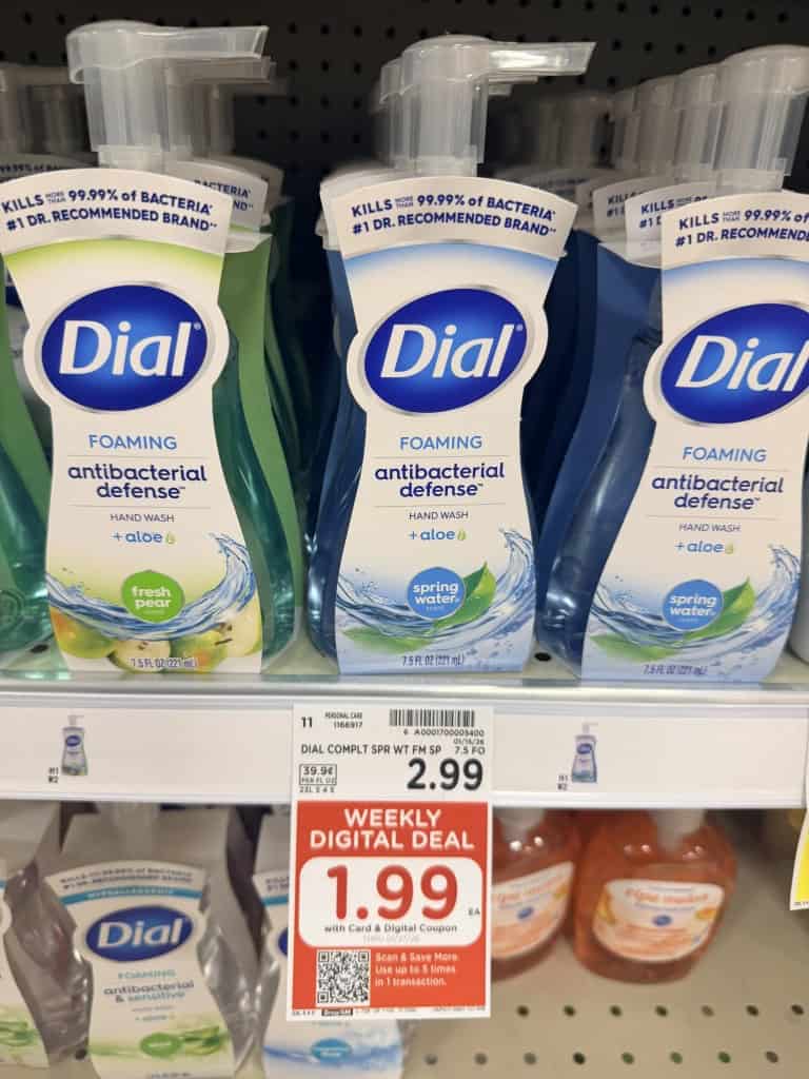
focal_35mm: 24
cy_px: 540
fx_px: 748
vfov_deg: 71.6
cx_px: 404
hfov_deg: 56.8
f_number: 1.8
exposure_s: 1/65
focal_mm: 6.8
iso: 100
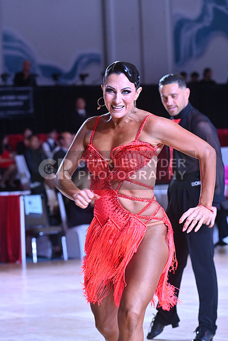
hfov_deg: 8.9
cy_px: 170
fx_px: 1472
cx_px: 114
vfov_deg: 13.2
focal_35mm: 155
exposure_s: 1/400
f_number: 7.1
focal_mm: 155
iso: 4000
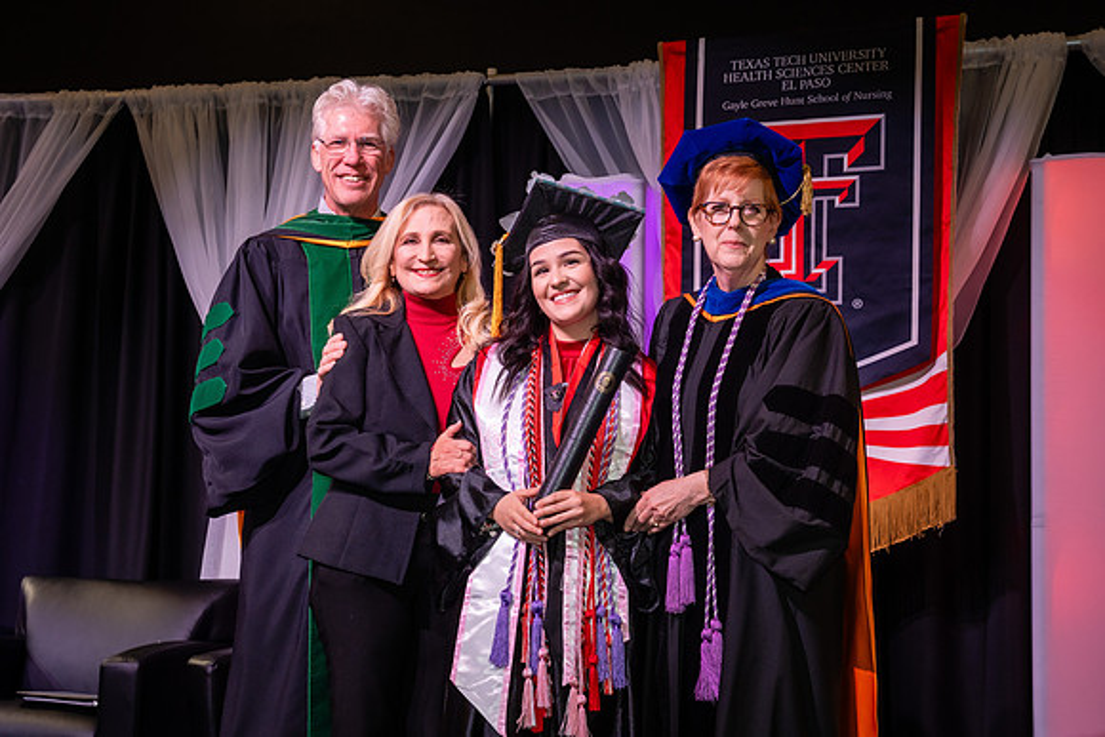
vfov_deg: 21.9
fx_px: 1901
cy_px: 379
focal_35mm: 62
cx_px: 557
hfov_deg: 32.4
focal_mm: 52
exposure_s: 1/160
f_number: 5.6
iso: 1250
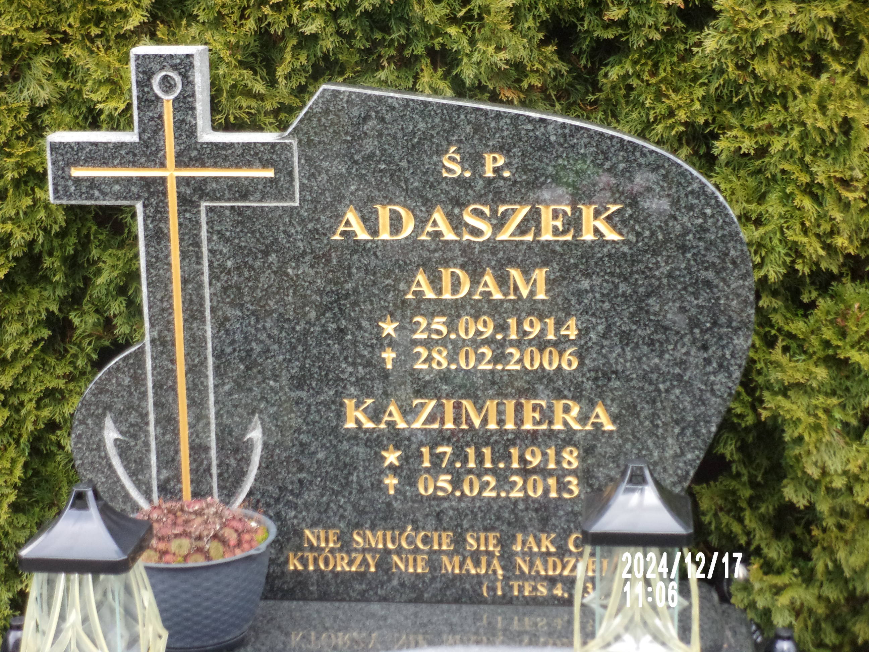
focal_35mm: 78
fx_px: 1958
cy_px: 326
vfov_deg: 18.9
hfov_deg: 25.0
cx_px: 434
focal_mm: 14
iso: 320
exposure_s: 1/34
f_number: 5.4
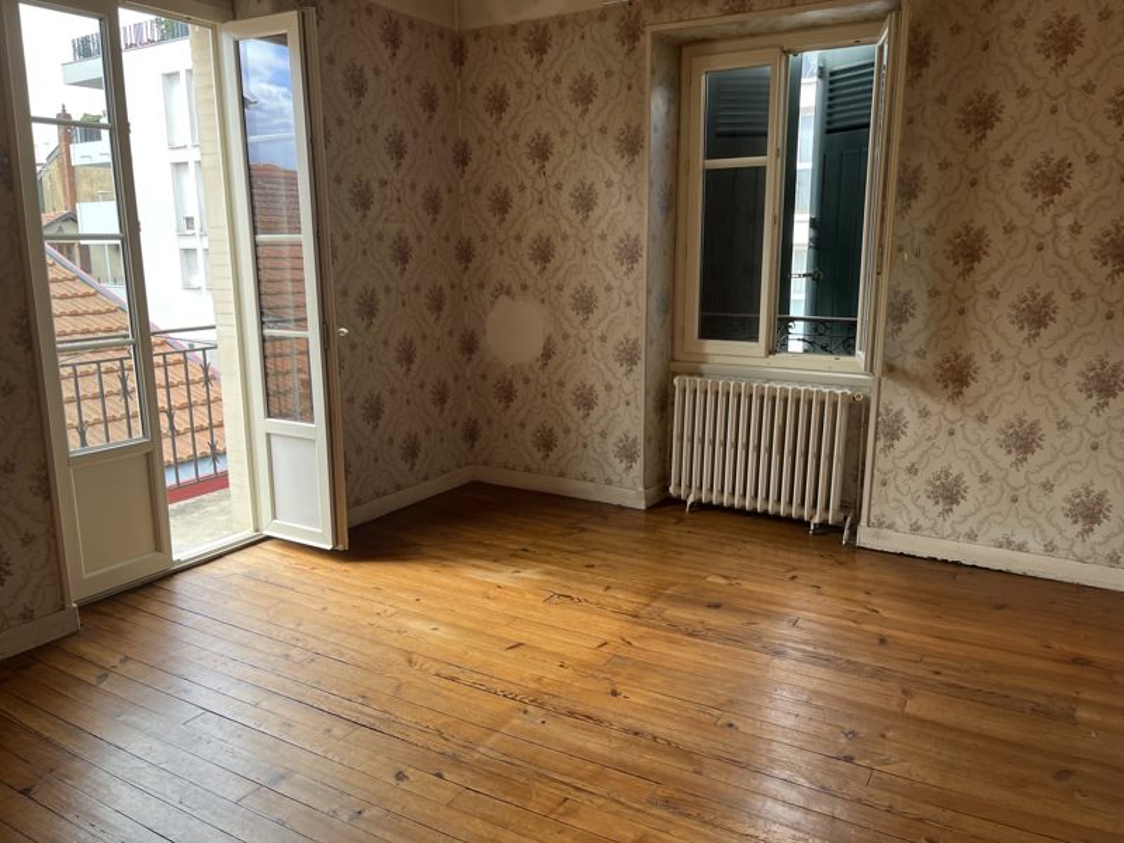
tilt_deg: -9.8
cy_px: 422
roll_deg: +2.2
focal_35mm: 26
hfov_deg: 67.3
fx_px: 844
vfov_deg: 53.1
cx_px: 562
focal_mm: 5.1
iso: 40
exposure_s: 1/202
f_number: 1.6
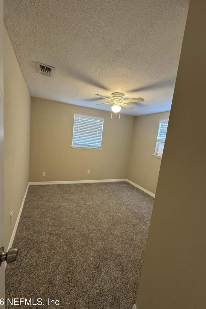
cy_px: 157
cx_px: 96
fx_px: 129
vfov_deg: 100.4
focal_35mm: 15
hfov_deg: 77.2
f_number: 2.2
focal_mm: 2.22
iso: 320
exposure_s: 1/60
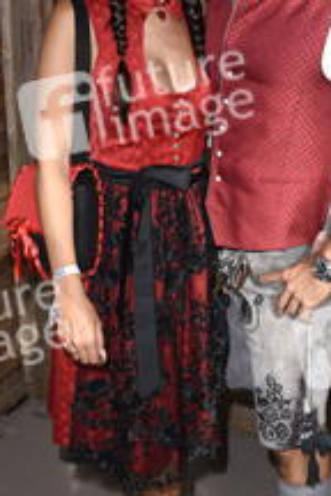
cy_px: 220
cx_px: 202
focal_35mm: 61
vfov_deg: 32.9
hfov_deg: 22.2
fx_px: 841
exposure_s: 1/160
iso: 320
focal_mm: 22
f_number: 9
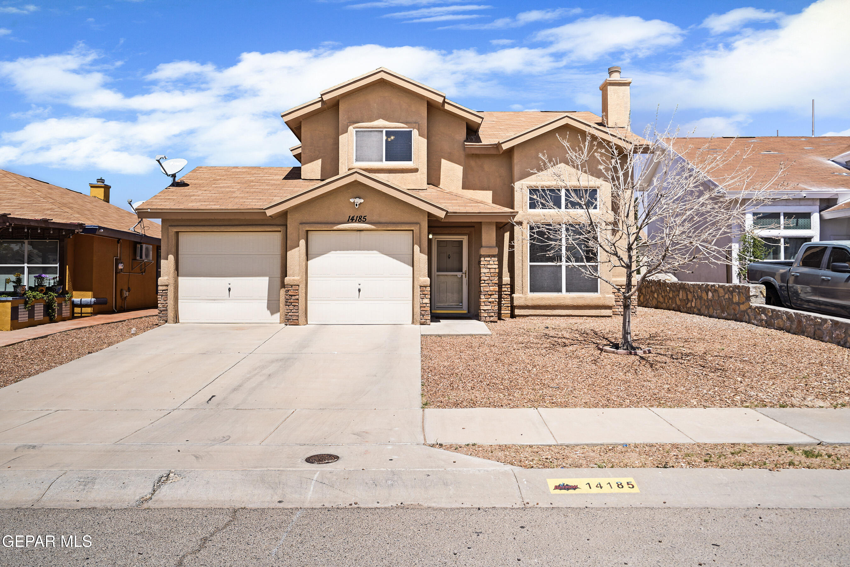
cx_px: 425
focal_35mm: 25
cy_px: 284
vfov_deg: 51.3
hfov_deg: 71.5
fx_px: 590
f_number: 8
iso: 100
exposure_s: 1/30
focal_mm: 25
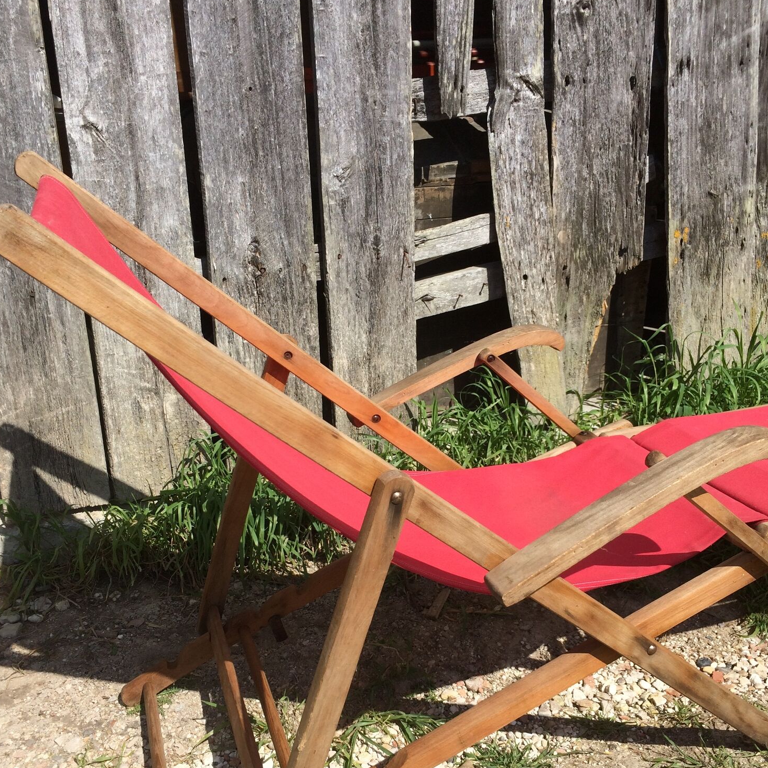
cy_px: 466
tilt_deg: -23.7
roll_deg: +1.8
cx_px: 380
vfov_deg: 46.9
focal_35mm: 35
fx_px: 879
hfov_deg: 47.2
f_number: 2.2
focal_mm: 4.15
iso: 32
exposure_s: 1/2740
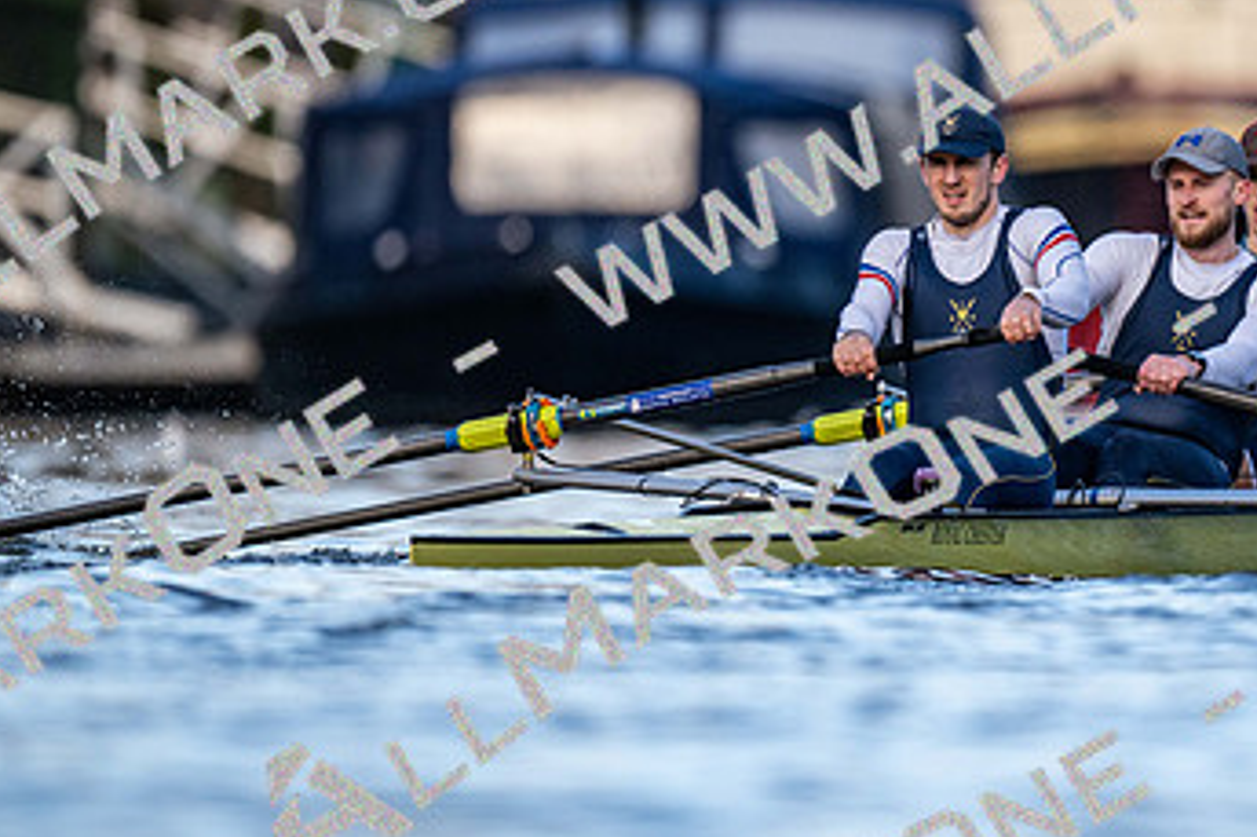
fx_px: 35317
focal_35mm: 1012
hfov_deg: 2.0
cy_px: 338
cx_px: 1009
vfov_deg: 1.4
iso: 1100
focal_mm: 600
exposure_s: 1/2500
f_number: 4
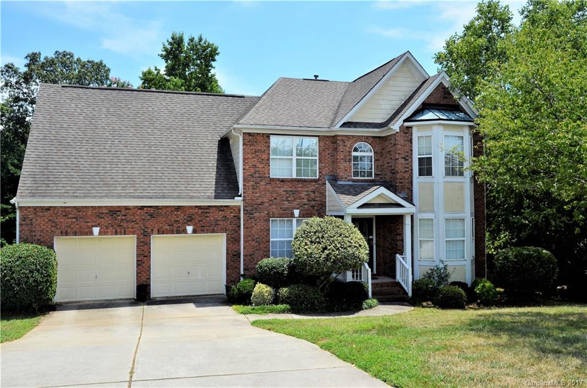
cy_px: 194
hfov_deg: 57.3
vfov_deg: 39.8
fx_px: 537
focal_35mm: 33
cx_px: 294
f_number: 10
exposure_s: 1/320
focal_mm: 22
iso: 200
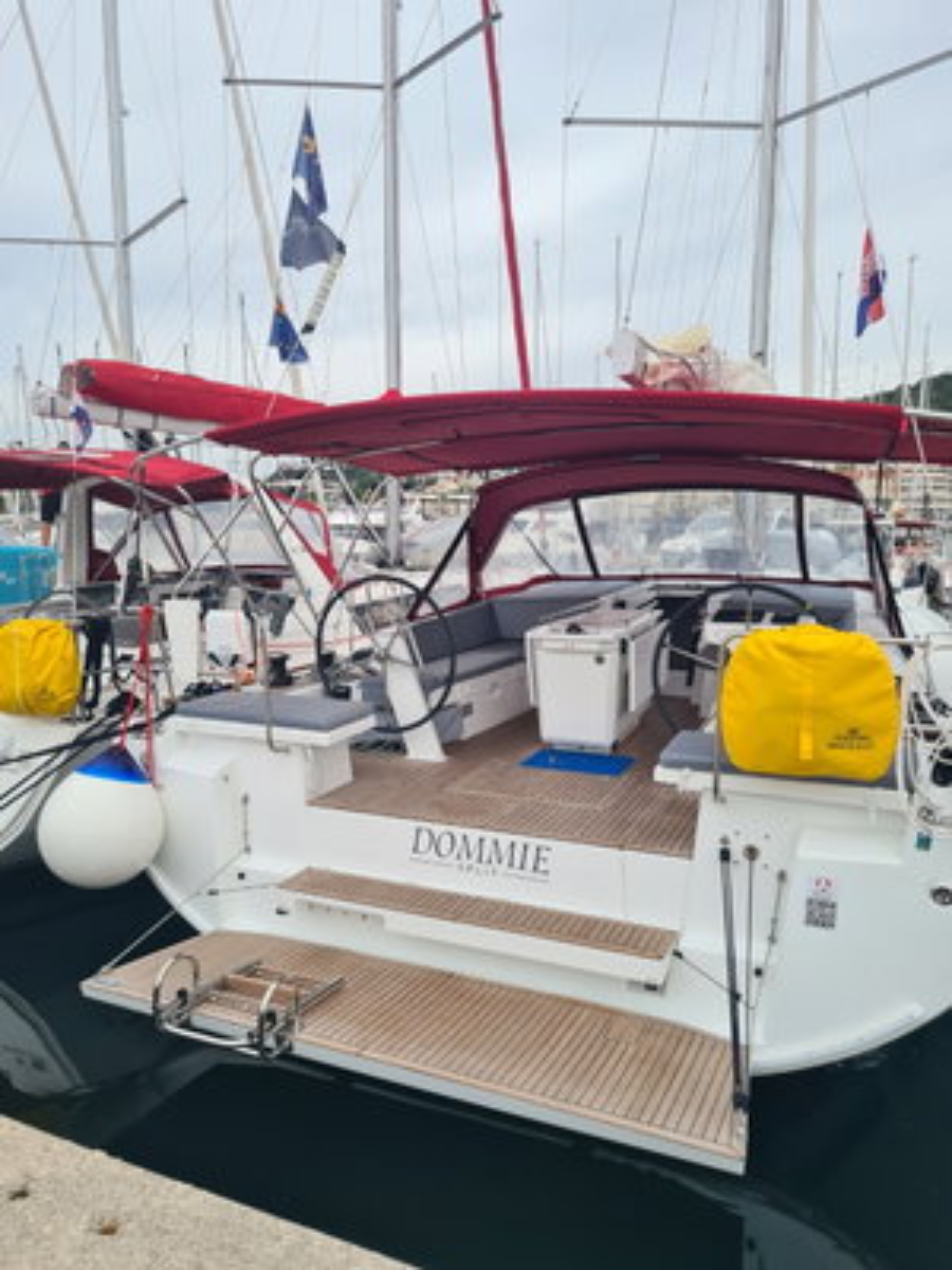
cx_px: 476
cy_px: 635
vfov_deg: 67.3
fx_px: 953
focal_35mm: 26
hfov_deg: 53.1
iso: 50
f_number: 1.8
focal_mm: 5.4
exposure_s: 1/2112
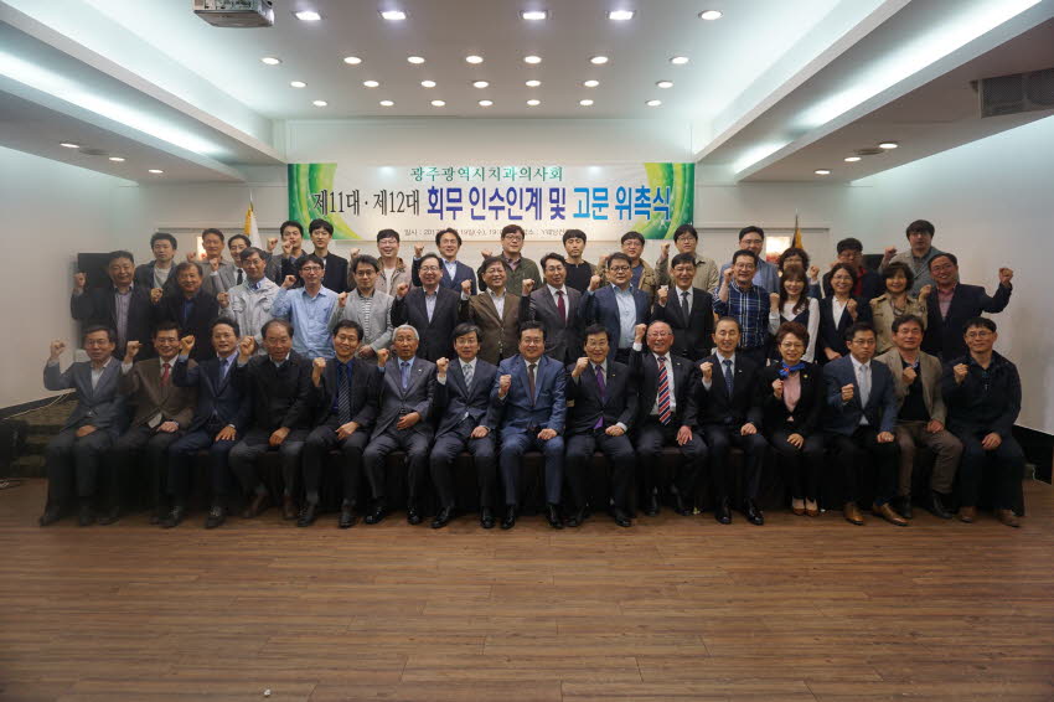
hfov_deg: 73.8
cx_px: 527
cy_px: 351
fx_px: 702
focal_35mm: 24
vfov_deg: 53.1
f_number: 4
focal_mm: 16
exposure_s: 1/60
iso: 320
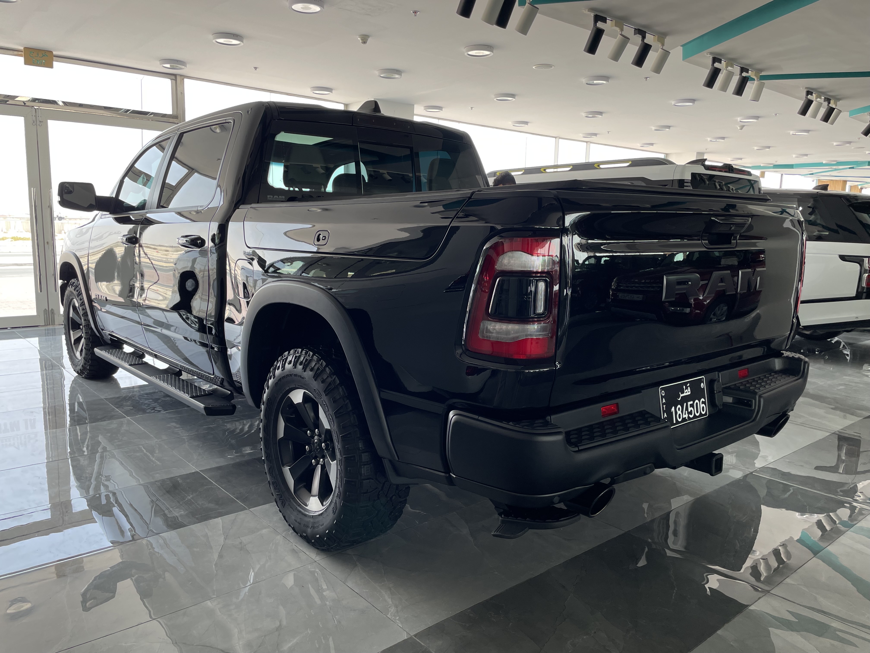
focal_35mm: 26
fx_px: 653
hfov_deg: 67.3
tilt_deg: -9.3
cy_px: 326
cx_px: 435
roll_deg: -1.0
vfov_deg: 53.1
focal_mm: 4.2
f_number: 1.6
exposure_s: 1/227
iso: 32
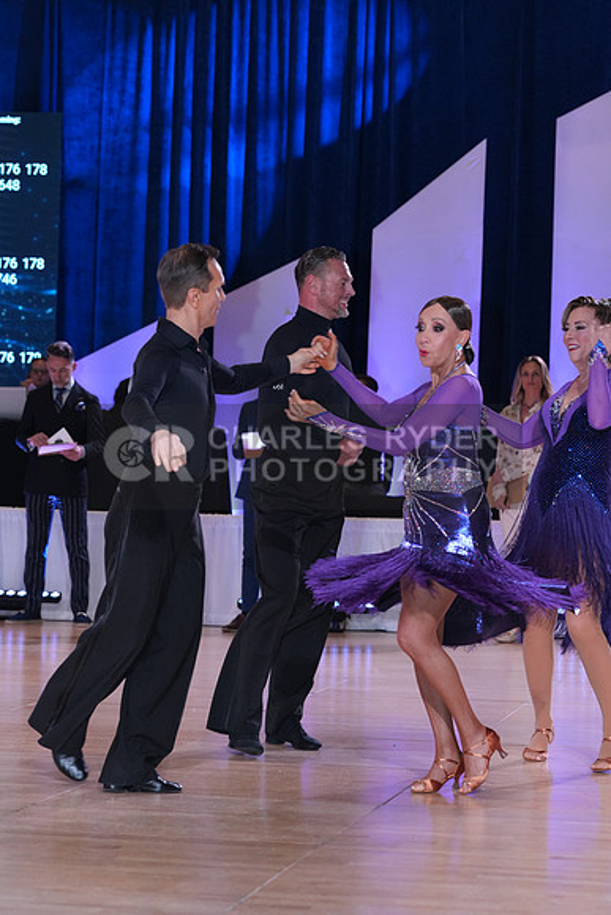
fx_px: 2519
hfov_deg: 13.8
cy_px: 458
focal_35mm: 99
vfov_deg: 20.6
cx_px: 306
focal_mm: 99
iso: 2000
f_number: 5
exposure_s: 1/200
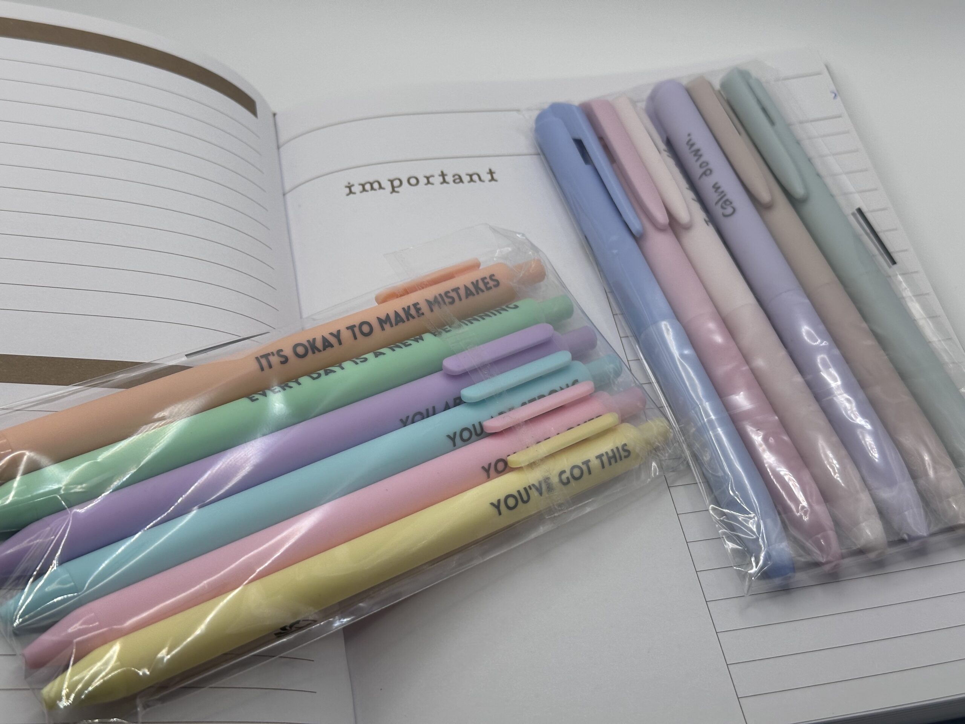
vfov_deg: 30.3
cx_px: 482
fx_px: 1338
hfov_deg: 39.7
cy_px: 362
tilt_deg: -51.4
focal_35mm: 48
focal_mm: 6.86
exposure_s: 1/564
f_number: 1.78
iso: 64
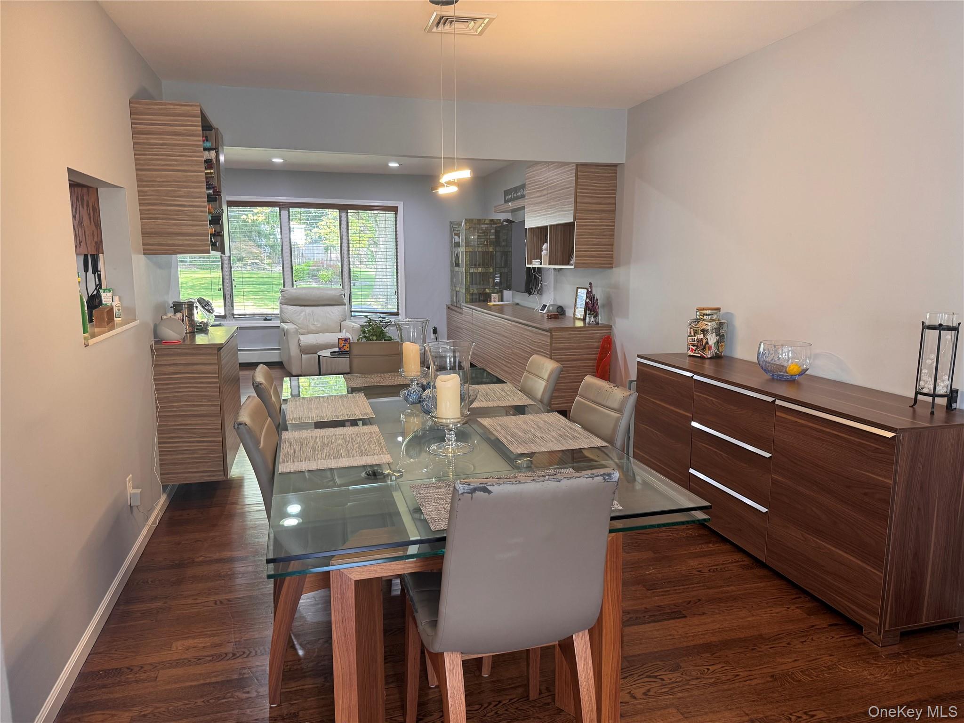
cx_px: 482
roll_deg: +0.1
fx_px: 668
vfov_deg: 56.8
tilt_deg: -9.3
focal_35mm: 24
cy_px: 362
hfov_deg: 71.6
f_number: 1.78
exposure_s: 1/60
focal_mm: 6.76
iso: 200
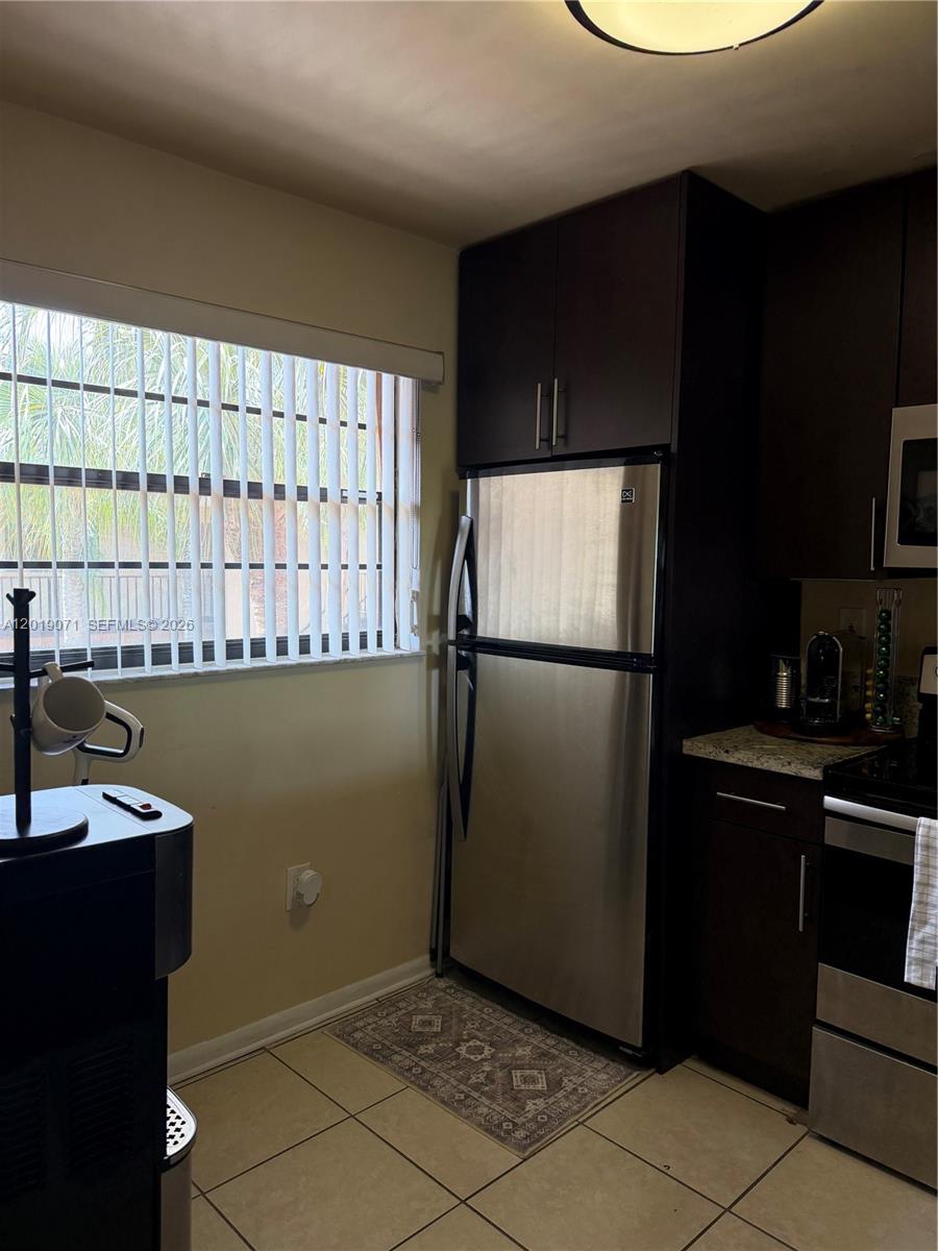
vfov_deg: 71.6
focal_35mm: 24
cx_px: 469
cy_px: 626
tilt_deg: -6.9
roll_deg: -0.8
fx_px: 867
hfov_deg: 56.8
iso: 250
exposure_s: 1/120
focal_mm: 6.76
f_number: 1.78
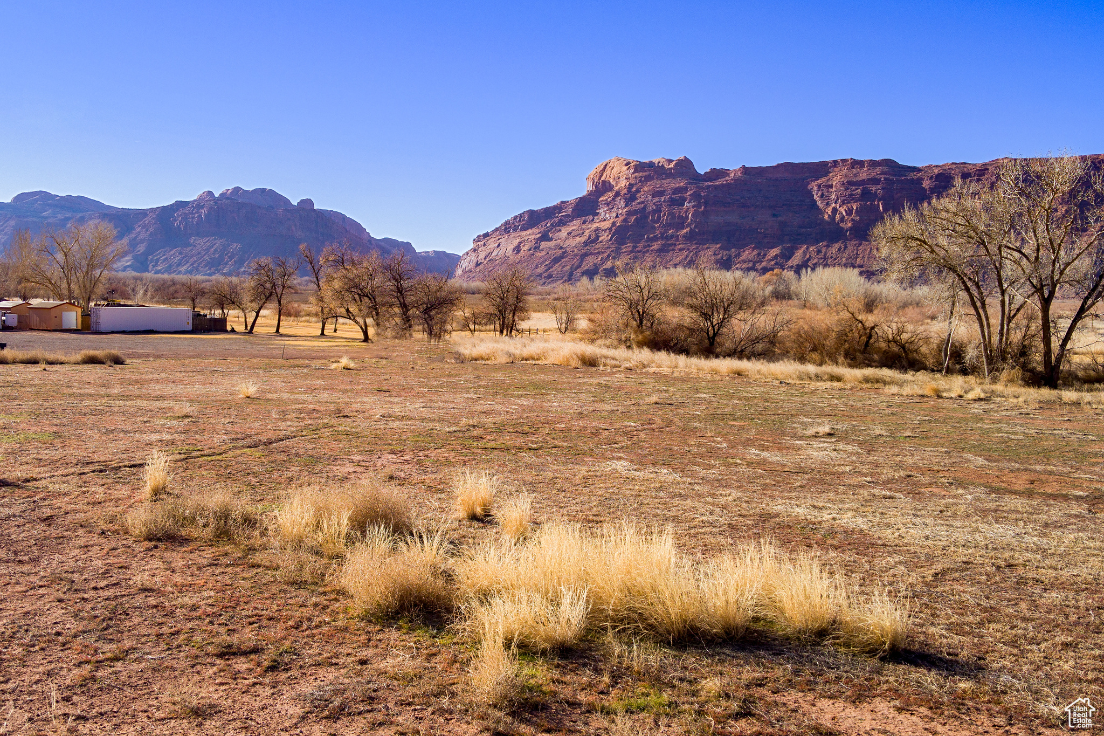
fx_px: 705
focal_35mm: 23
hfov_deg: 76.1
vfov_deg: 55.1
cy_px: 368
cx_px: 552
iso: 119
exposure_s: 1/1900
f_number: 2.8
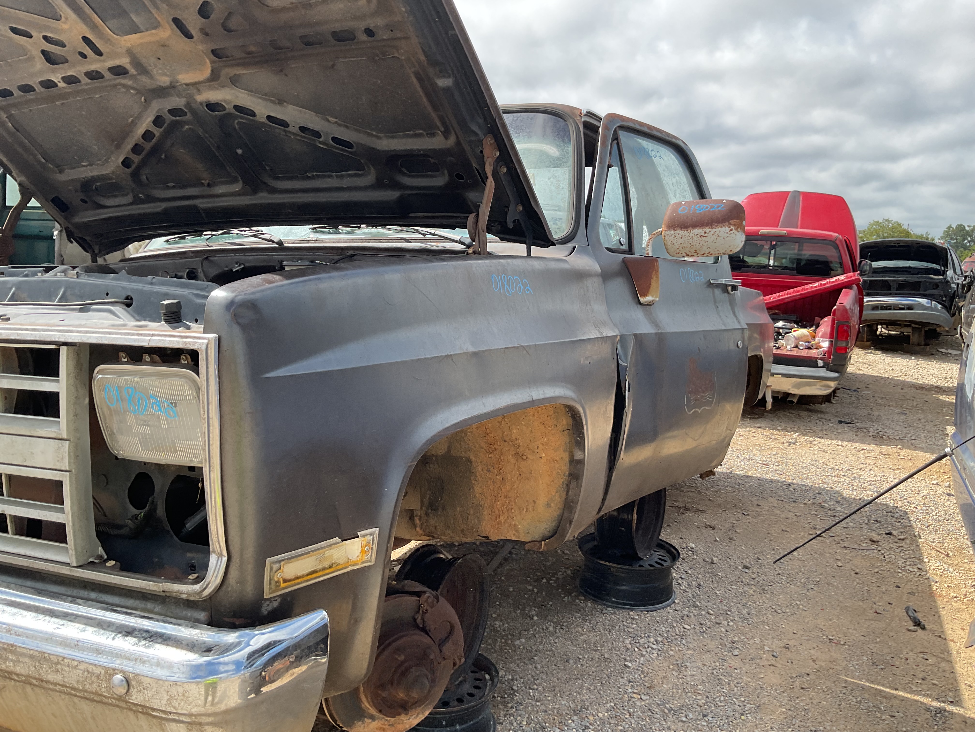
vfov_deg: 48.2
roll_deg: +2.0
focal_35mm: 29
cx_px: 488
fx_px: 817
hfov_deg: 61.7
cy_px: 366
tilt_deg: -11.8
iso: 16
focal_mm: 3
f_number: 1.8
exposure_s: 1/691
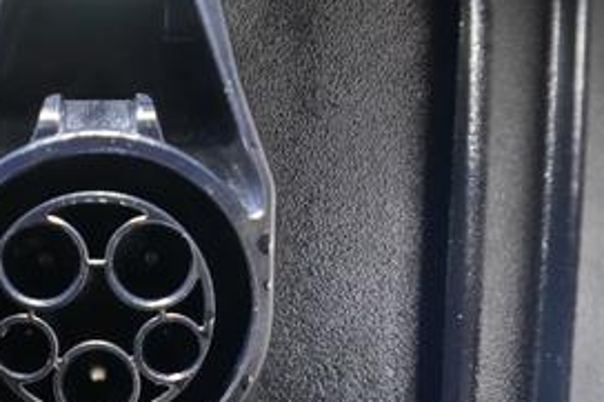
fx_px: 1107
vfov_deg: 20.2
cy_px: 358
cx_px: 95
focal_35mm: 66
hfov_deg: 29.6
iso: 8000
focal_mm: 28
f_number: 2.8
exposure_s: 1/60
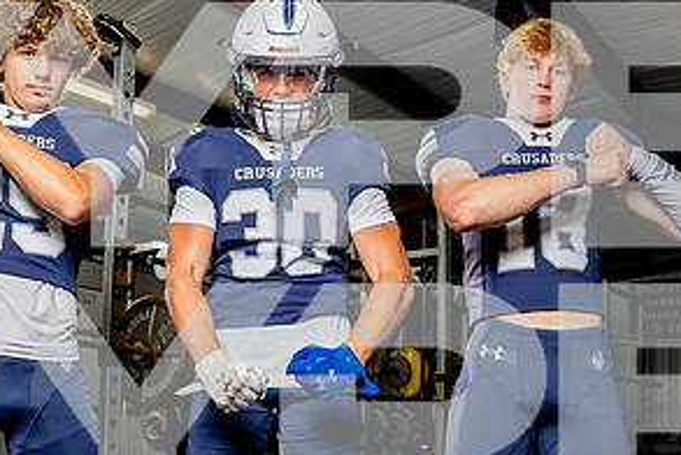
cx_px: 231
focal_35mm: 43
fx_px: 814
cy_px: 408
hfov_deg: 44.8
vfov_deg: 30.0
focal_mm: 20
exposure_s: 1/250
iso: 250
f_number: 5.6
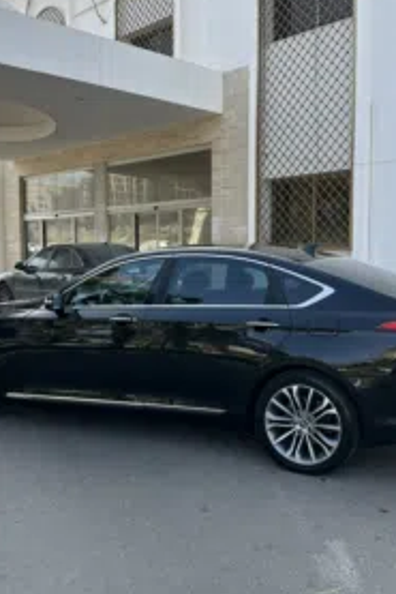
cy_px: 277
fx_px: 593
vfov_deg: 53.1
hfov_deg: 36.9
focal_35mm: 36
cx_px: 199
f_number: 1.78
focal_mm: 6.86
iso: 80
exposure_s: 1/1183
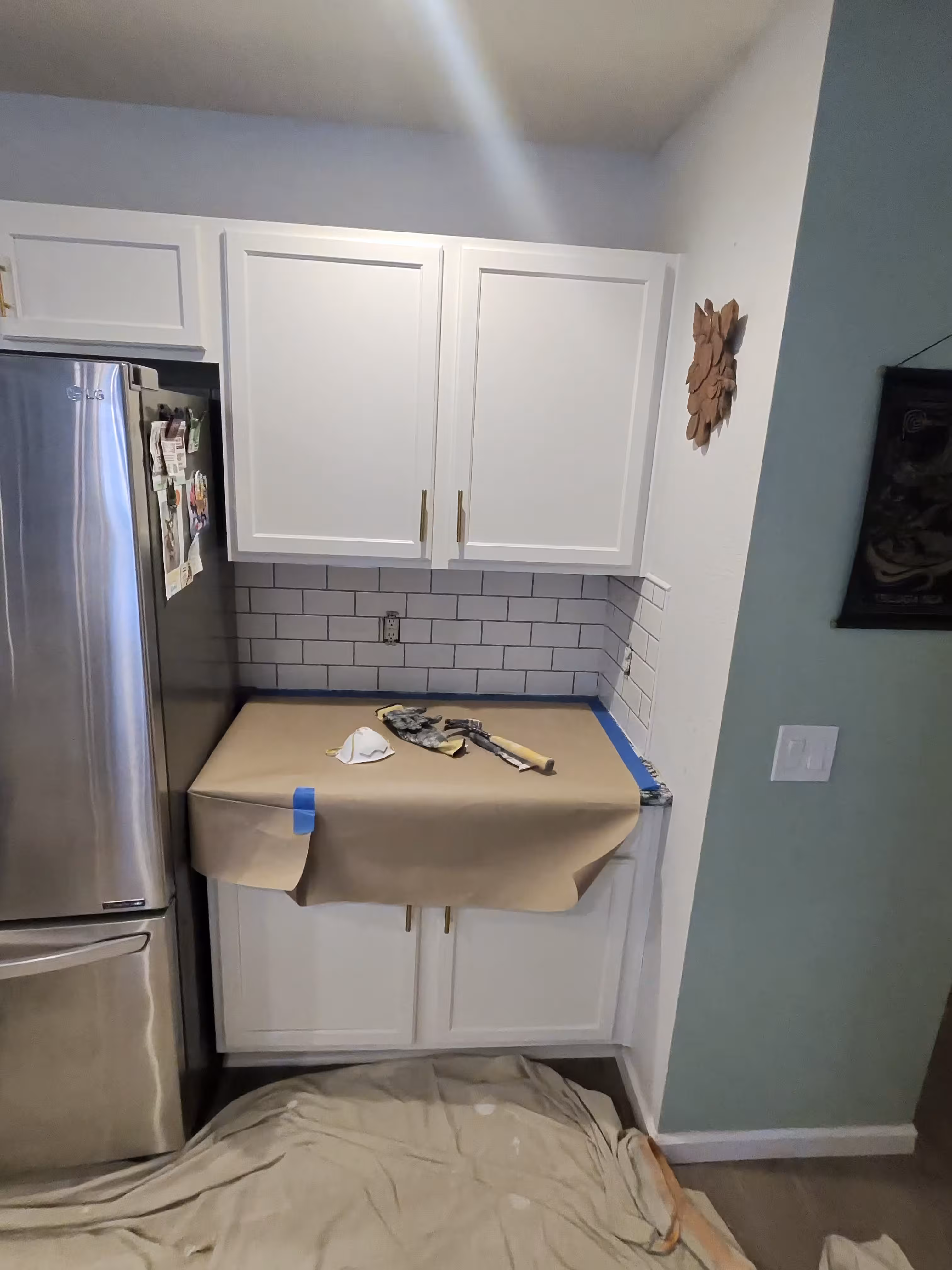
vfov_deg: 106.2
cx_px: 476
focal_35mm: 13
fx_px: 477
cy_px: 635
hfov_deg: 89.9
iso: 1173
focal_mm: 2.24
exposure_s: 1/120
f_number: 2.2
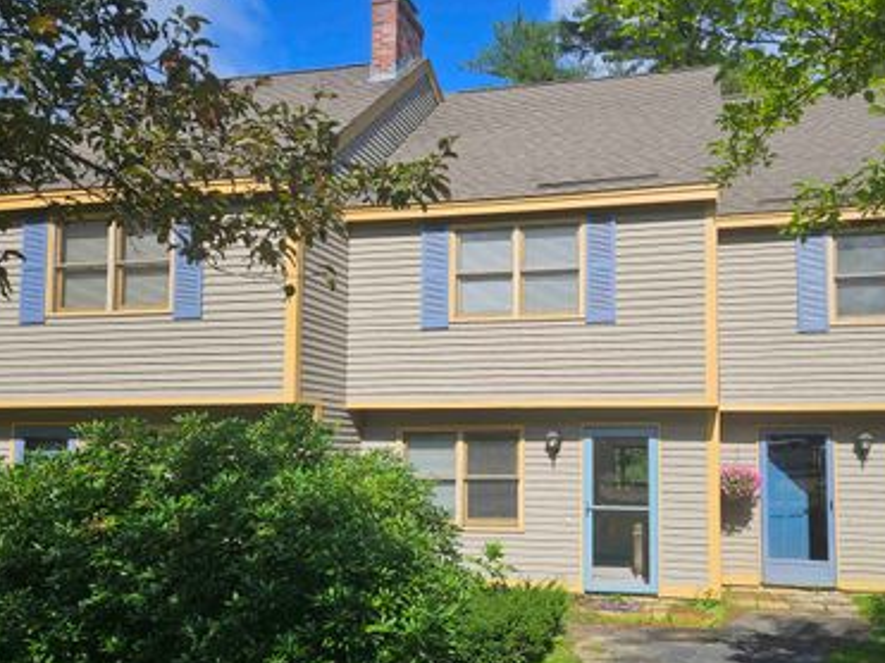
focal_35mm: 31
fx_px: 792
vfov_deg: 45.2
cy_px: 392
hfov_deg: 57.7
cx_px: 549
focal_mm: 5.4
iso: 25
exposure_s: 1/2327
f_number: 1.8
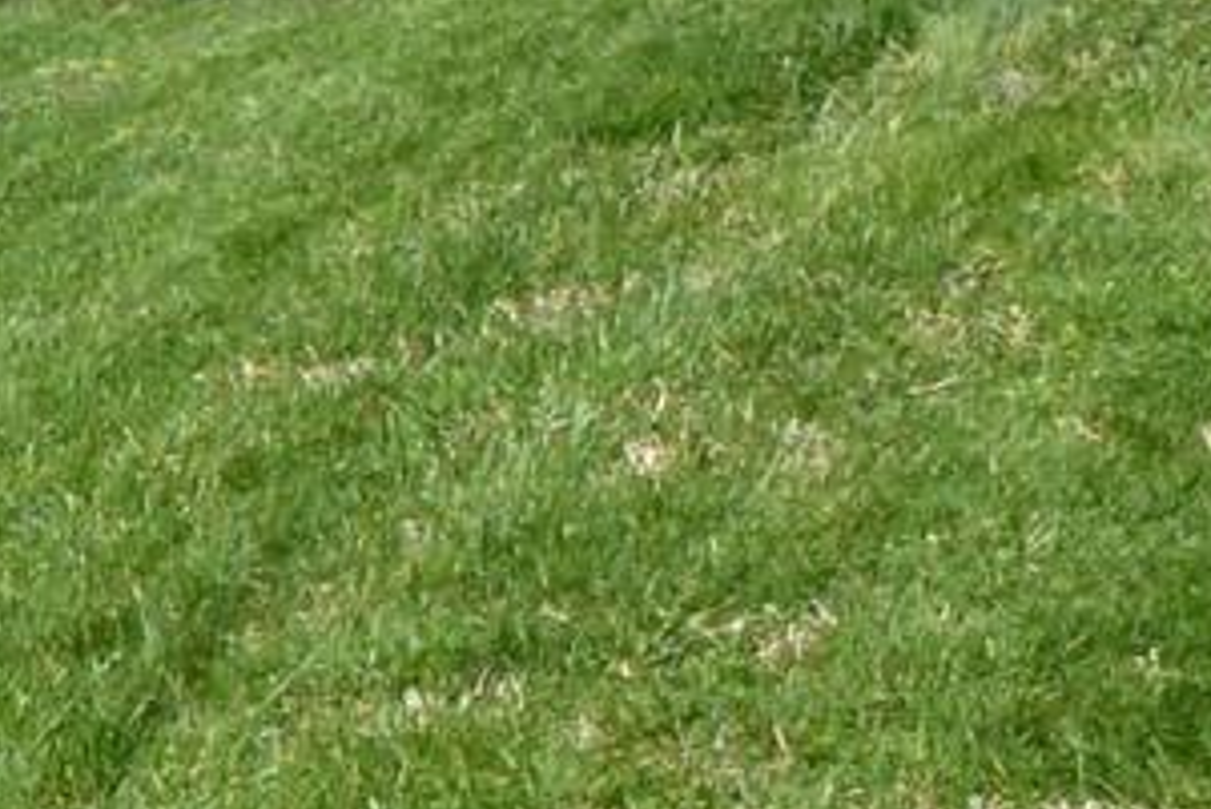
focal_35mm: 102
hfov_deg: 13.0
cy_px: 549
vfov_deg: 13.4
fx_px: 3433
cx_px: -1959
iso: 400
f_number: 18
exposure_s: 1/320
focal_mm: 10
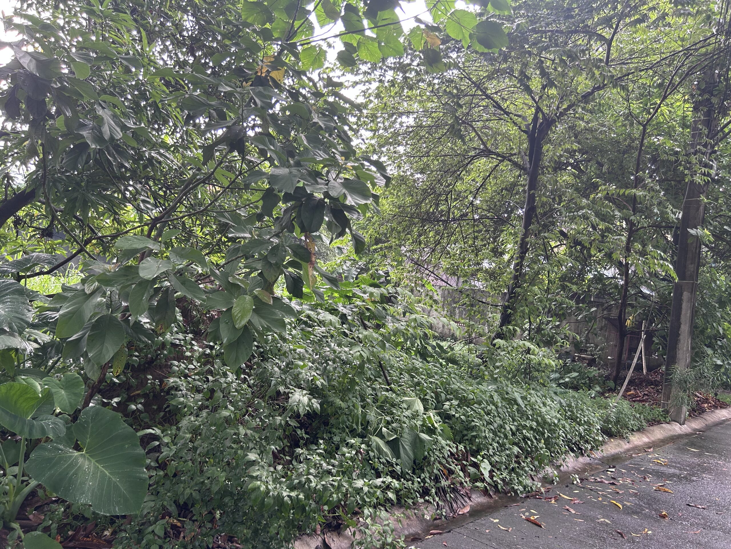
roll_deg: -7.6
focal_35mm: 26
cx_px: 366
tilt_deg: +2.0
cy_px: 274
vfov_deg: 53.1
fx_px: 549
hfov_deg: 67.3
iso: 80
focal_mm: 5.7
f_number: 1.5
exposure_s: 1/121
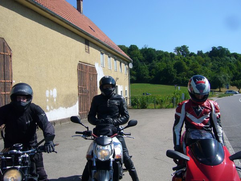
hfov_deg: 52.6
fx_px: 244
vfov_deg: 40.7
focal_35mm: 35
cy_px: 90
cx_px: 120
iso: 100
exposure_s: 1/640
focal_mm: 5.8
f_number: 5.6
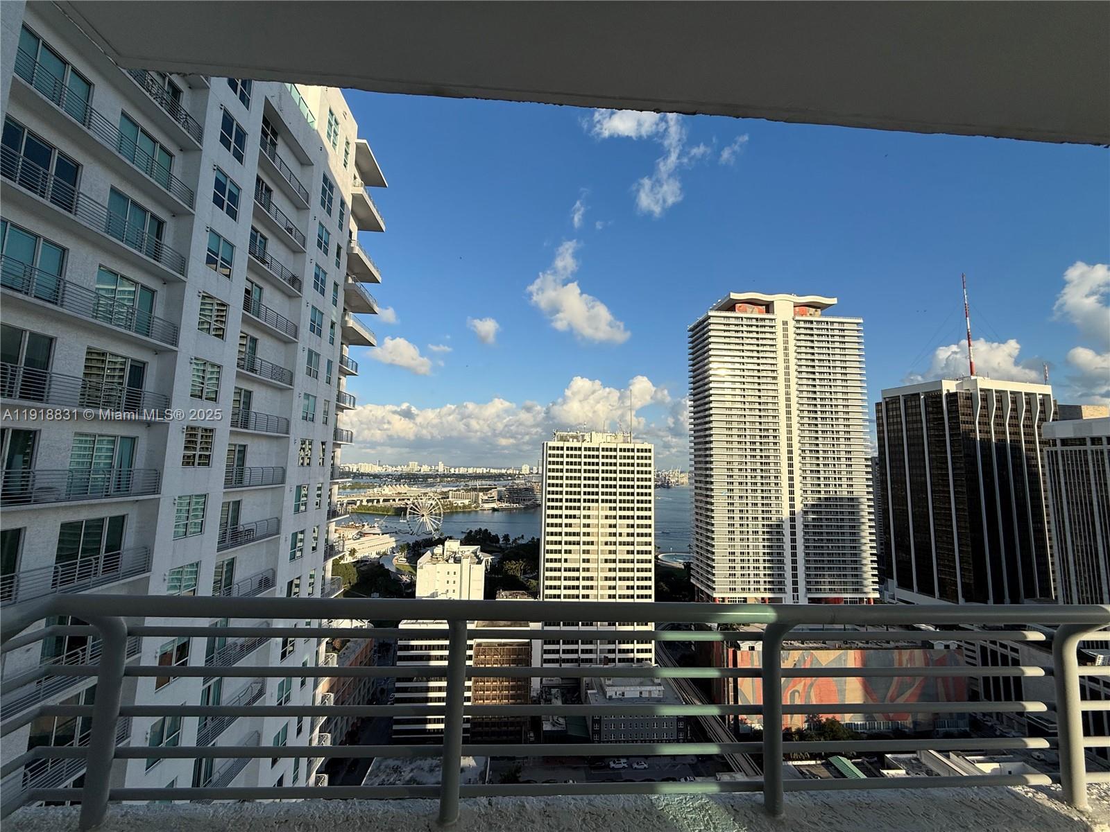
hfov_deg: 102.1
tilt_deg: +7.4
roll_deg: -2.3
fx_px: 449
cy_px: 416
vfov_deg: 85.7
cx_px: 555
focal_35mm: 14
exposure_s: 1/2976
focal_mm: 2.22
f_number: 2.2
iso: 50
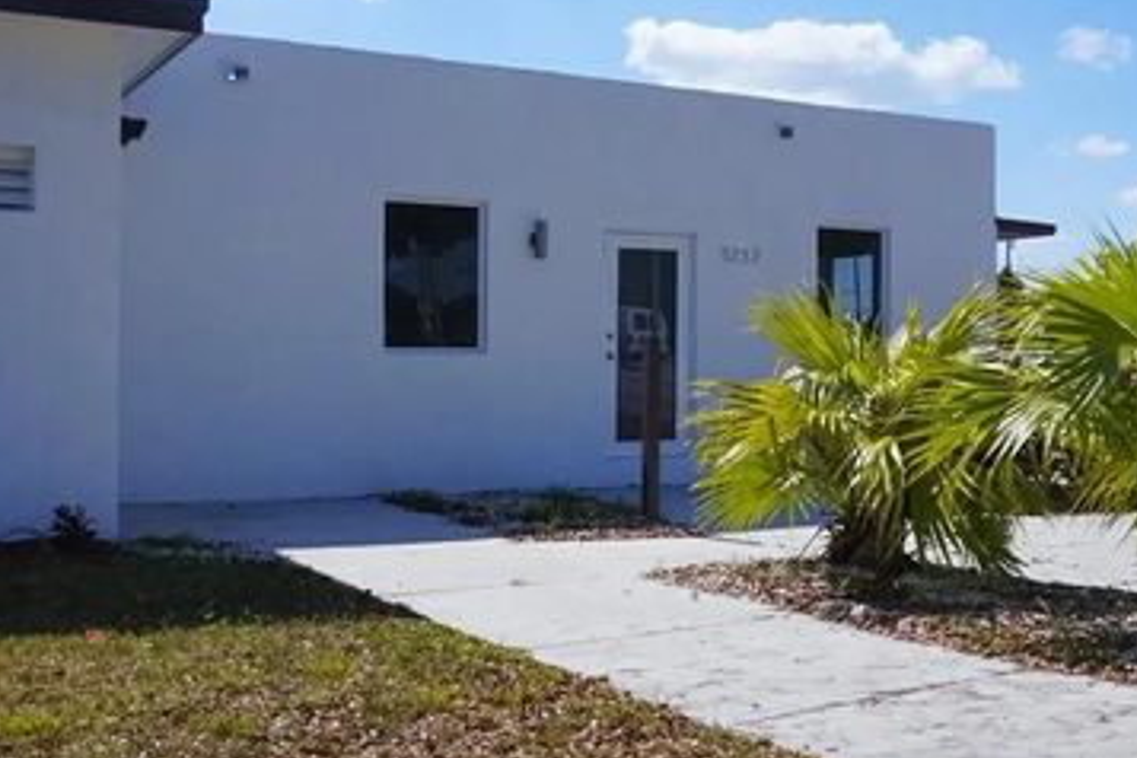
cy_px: 350
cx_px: 596
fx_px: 1358
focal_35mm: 43
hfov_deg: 45.4
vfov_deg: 31.2
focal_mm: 16
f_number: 14
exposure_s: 1/2500
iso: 2000
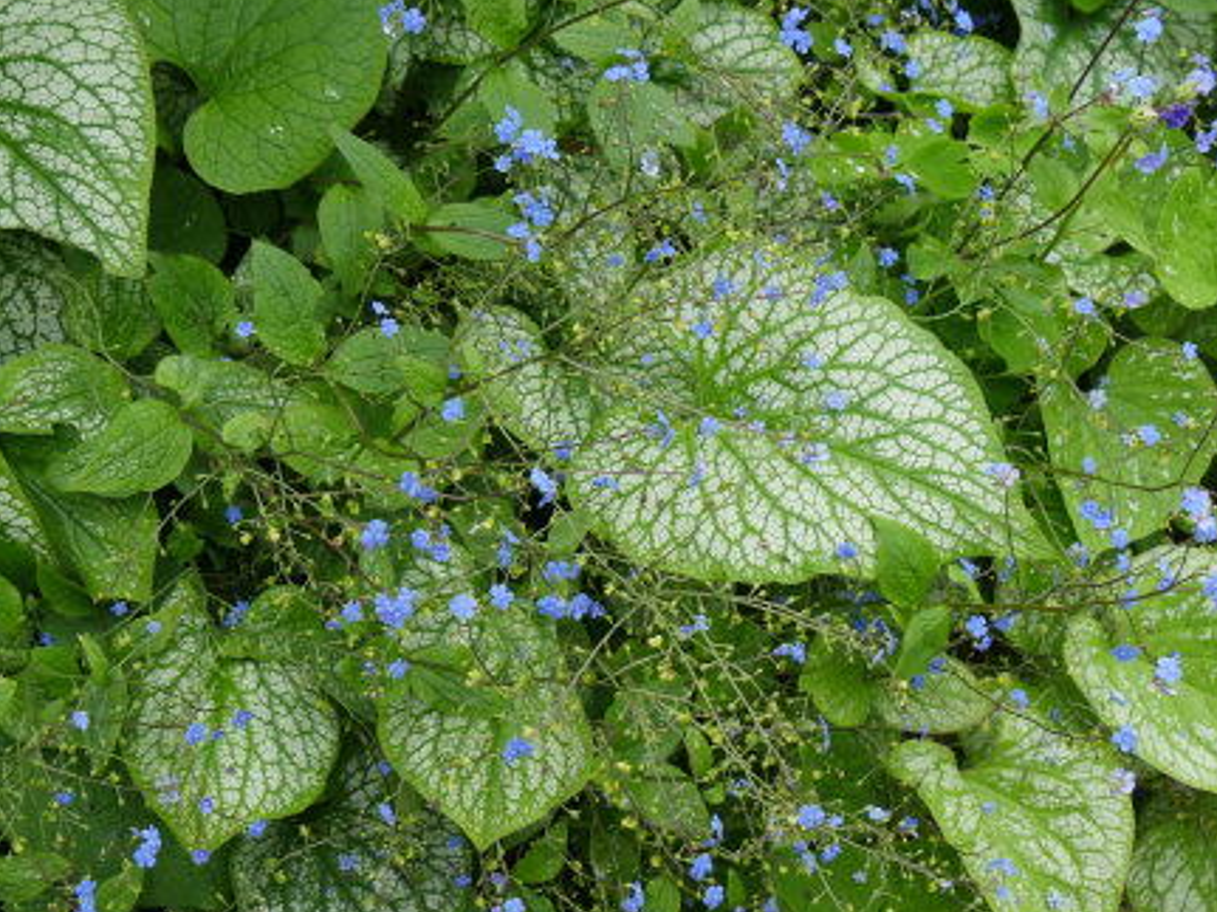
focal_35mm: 54
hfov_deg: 35.1
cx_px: 364
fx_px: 1898
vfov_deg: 27.0
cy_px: 490
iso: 200
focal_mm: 19
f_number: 5
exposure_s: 1/160
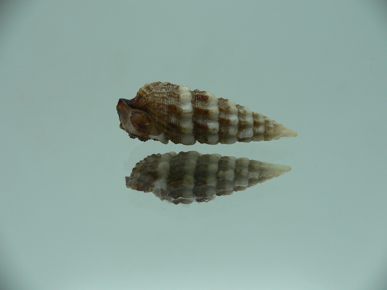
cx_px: 194
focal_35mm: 35
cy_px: 145
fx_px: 391
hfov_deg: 52.6
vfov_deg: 40.7
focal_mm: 4.6
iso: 80
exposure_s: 1/60
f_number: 2.8
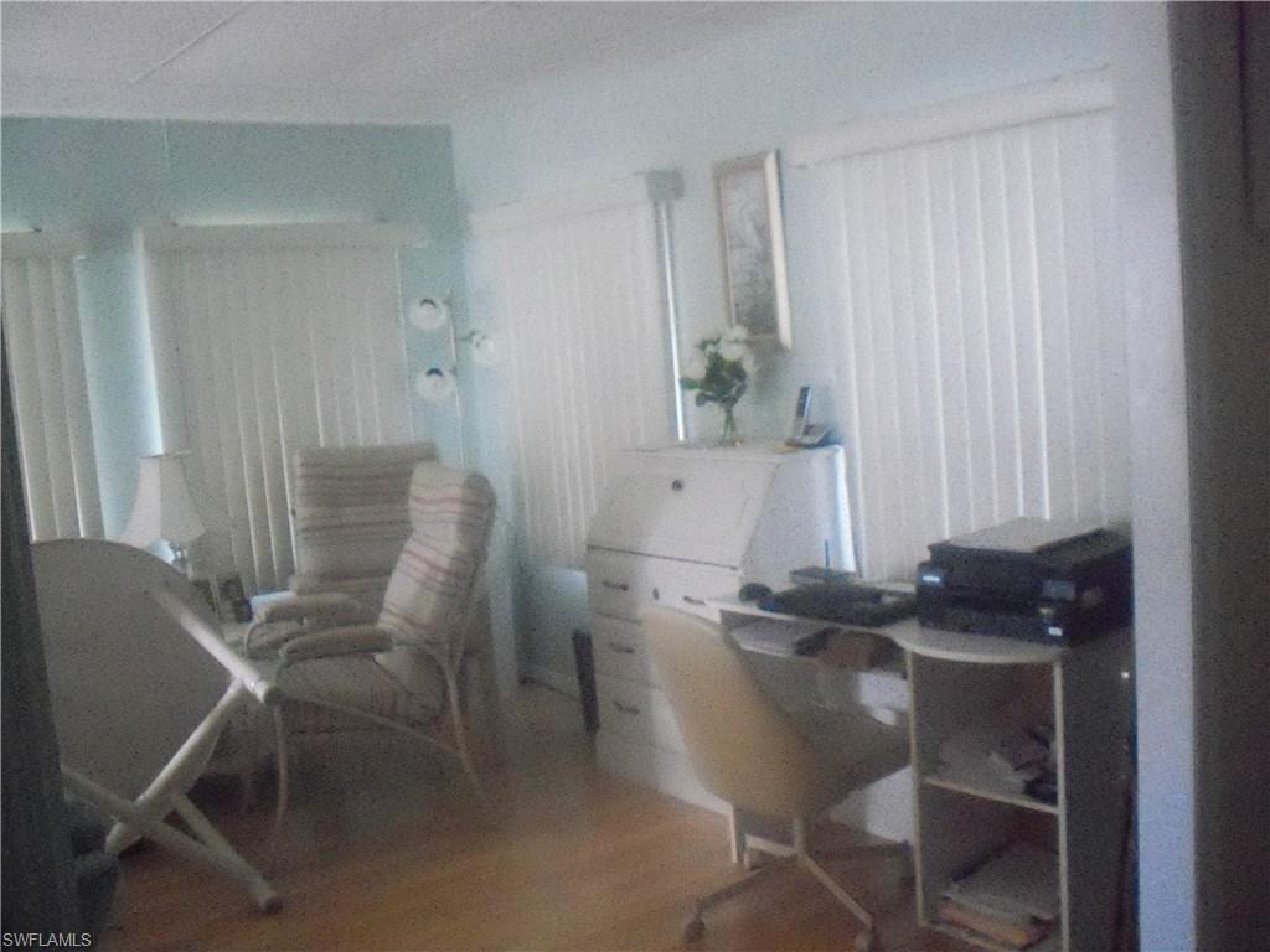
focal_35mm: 38
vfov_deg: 37.7
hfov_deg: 49.0
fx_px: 1394
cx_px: 635
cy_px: 476
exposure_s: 1/80
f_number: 3.5
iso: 1600
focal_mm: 6.3
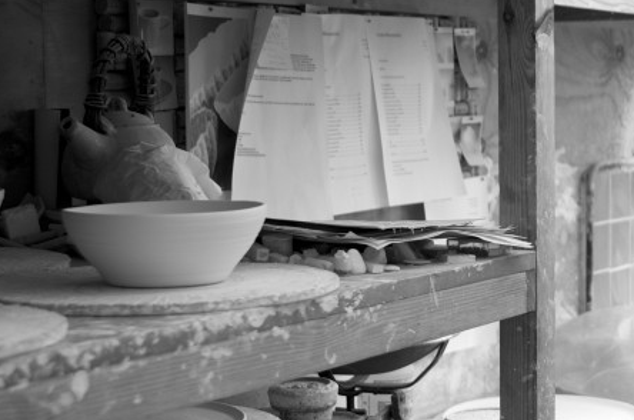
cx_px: 393
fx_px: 1459
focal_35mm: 83
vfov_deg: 16.4
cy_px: 236
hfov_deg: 24.5
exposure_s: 1/30
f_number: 2.8
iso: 160
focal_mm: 24
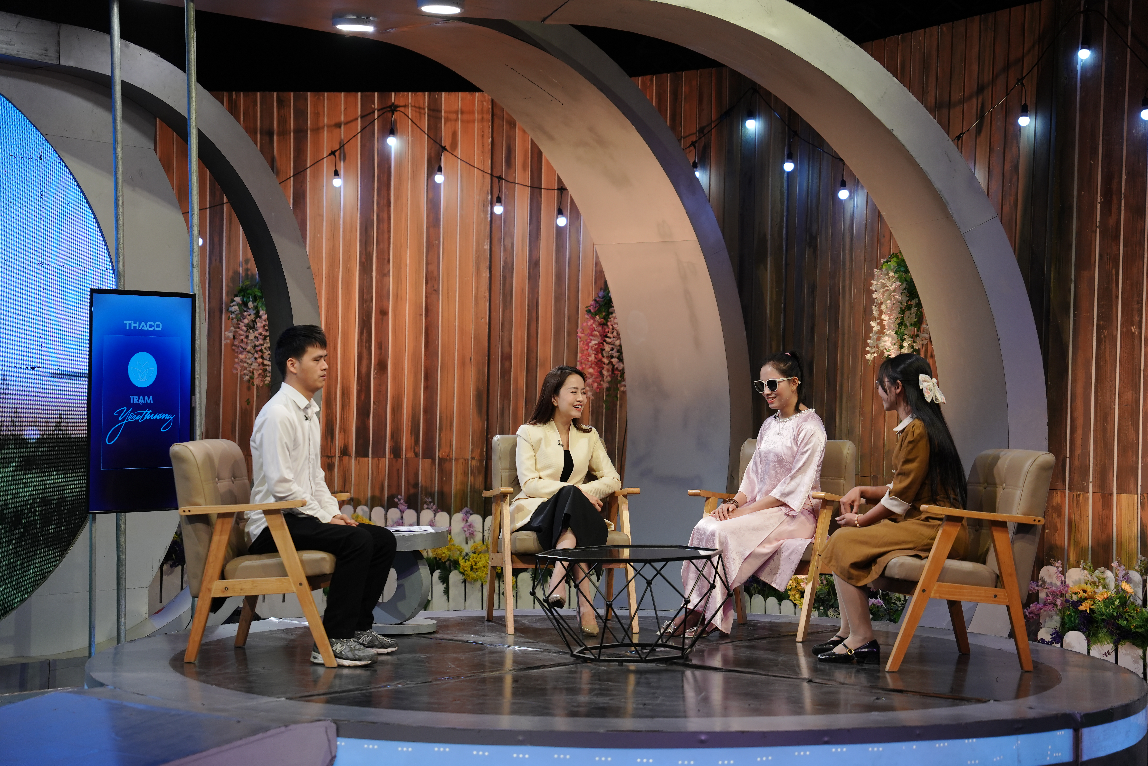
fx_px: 2232
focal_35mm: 70
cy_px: 383
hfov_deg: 28.8
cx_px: 574
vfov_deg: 19.5
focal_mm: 70
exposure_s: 1/250
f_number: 2.8
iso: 800
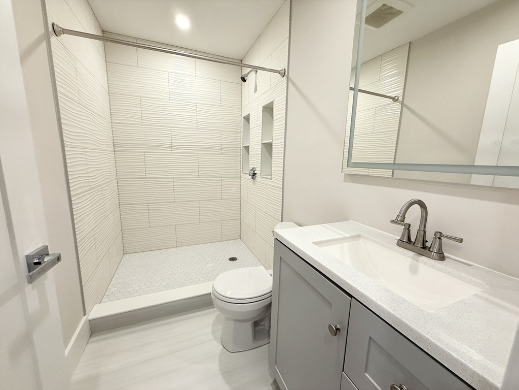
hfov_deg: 102.1
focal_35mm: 14
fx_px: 210
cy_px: 195
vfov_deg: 85.7
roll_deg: -0.9
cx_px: 260
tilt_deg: -8.6
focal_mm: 2.22
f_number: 2.2
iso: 200
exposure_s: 1/120
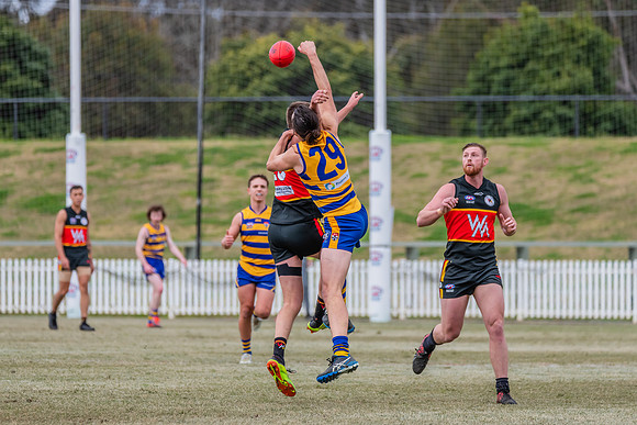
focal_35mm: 404
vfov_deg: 3.4
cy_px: 213
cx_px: 307
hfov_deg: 5.1
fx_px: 7156
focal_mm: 380
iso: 800
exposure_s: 1/1600
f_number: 7.1
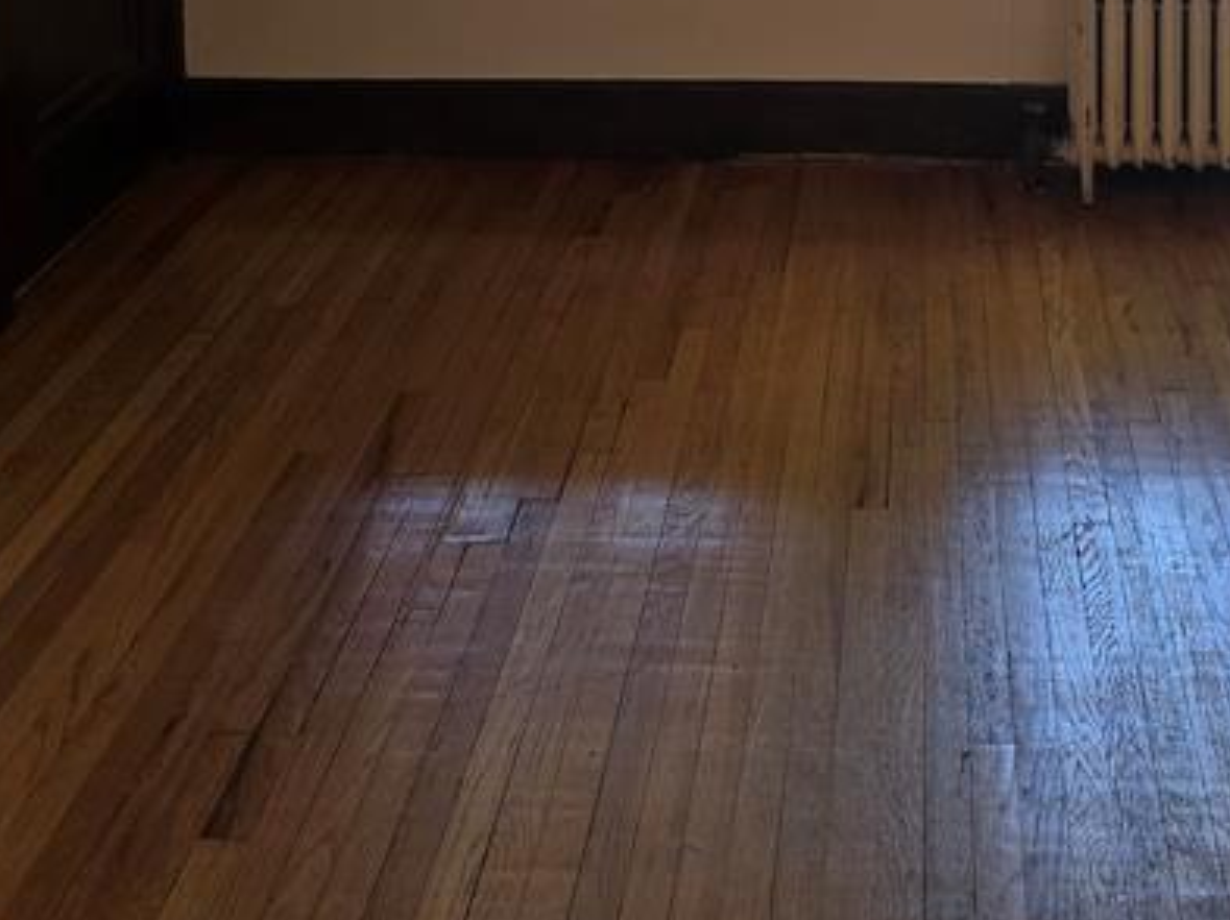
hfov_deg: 31.8
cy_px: -203
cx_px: 864
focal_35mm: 60
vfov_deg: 22.4
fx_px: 2130
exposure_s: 1/60
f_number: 1.7
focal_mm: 6.3
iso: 64
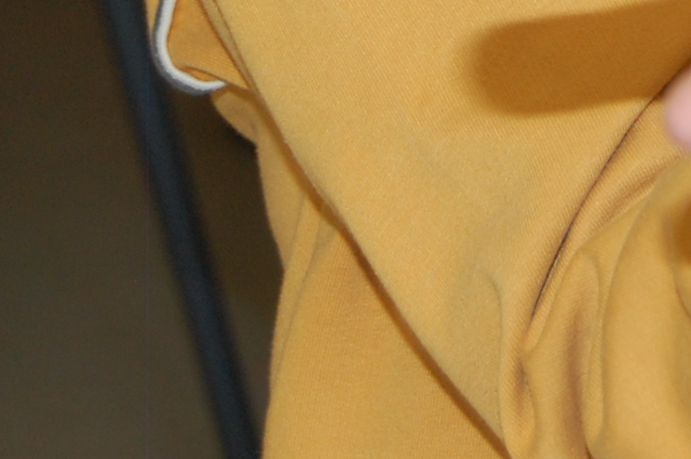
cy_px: -473
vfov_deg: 6.7
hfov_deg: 10.3
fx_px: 3777
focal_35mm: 197
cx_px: 745
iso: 400
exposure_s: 1/60
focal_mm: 32
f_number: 4.5
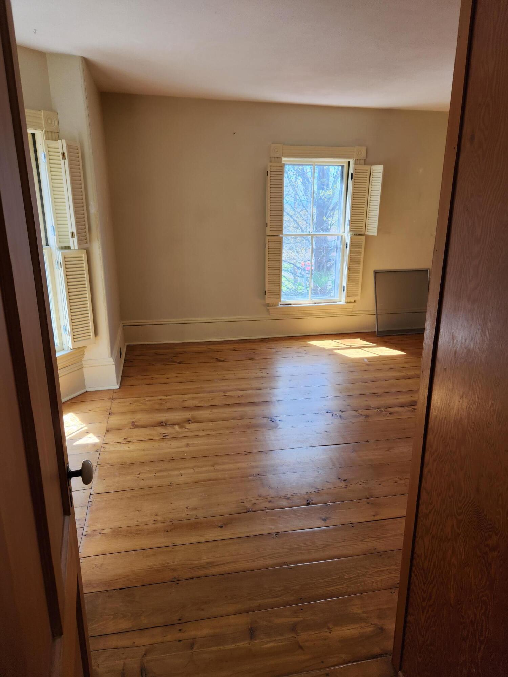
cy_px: 338
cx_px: 254
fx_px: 450
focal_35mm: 23
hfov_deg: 58.9
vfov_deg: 73.9
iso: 50
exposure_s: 1/180
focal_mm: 5.4
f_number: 1.8
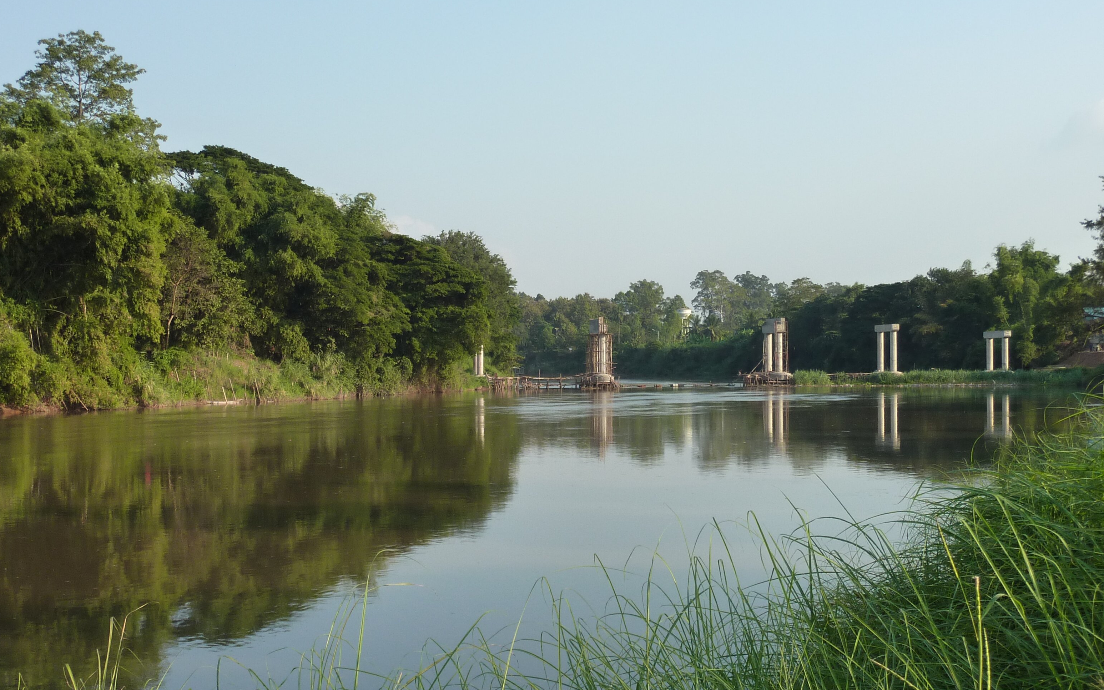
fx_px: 1504
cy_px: 381
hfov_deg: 40.3
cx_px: 532
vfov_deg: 25.8
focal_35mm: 50
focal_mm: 6.5
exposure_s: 1/400
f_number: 4
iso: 125
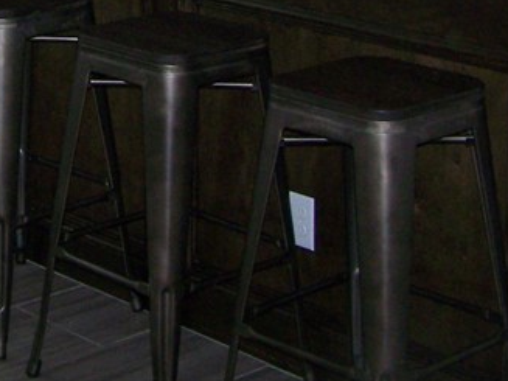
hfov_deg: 16.2
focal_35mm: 119
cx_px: -20
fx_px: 1746
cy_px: -213
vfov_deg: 11.8
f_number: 2.8
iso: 160
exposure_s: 1/60
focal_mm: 6.3
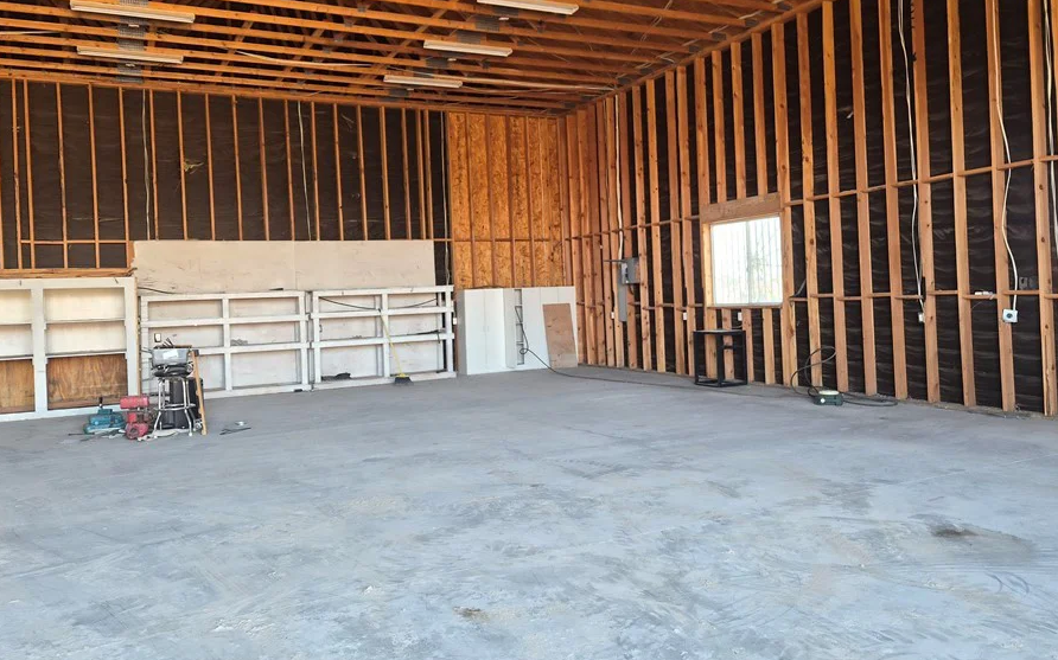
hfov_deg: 66.5
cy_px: 297
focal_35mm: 28
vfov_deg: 44.5
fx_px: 807
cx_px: 518
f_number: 1.8
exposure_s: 1/120
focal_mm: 5.4
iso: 200
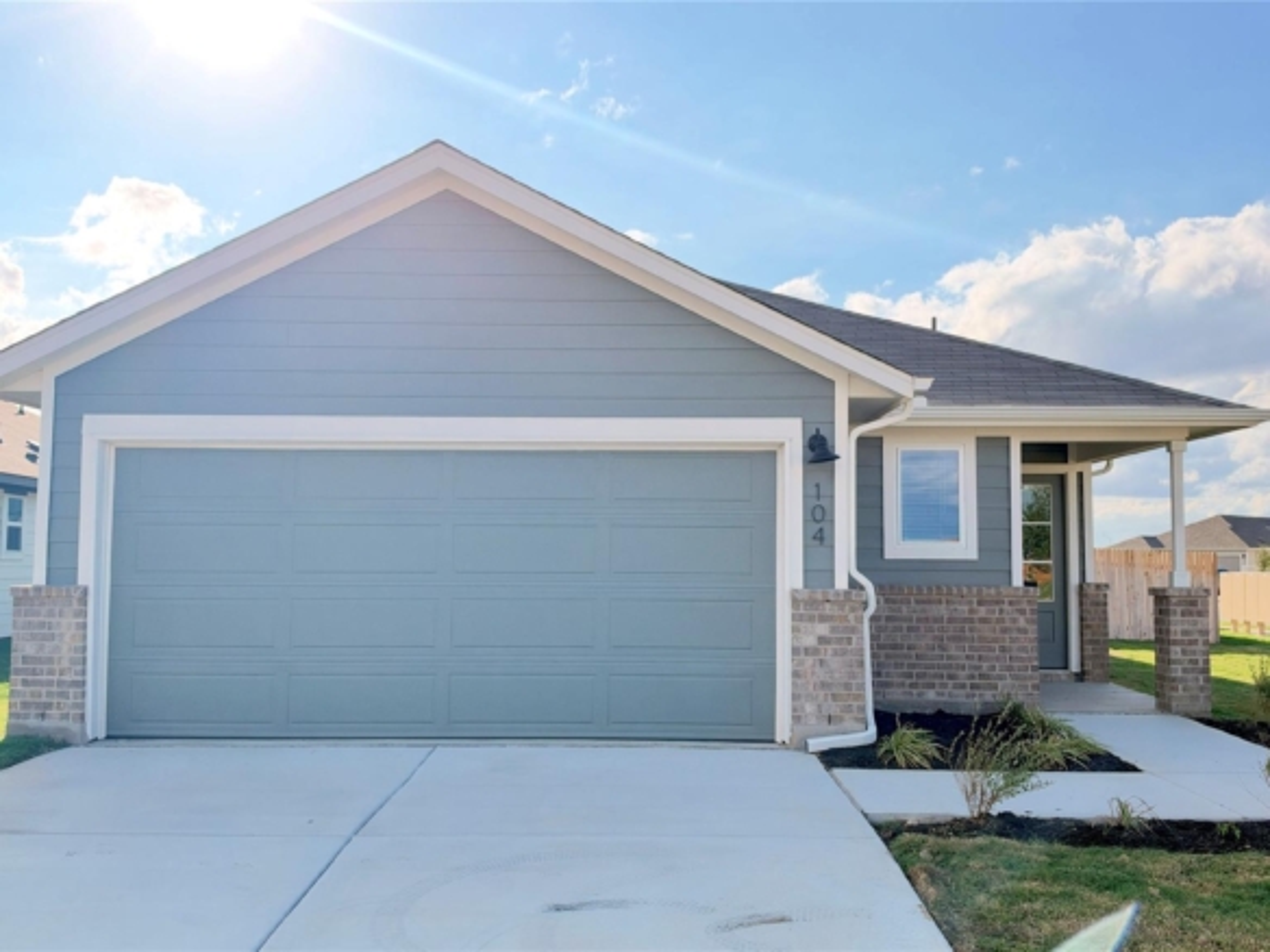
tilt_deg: +3.6
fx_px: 881
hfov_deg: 71.6
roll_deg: +0.4
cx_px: 635
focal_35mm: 24
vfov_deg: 56.8
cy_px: 476
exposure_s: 1/2577
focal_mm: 6.93
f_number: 1.8
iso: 100
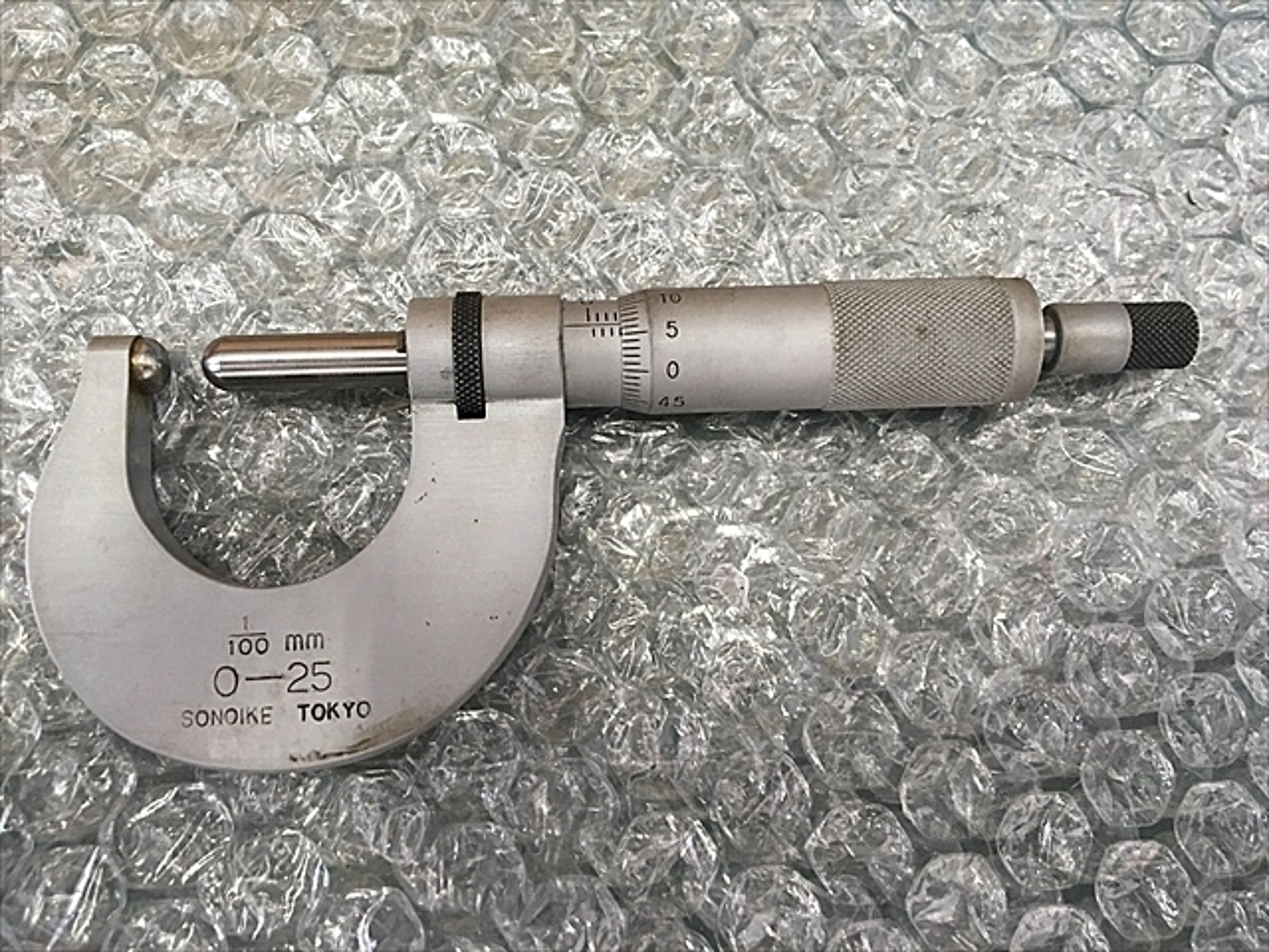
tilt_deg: -77.2
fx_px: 1063
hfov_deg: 61.7
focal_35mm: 29
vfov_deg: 48.2
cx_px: 634
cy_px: 476
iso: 100
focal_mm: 4.15
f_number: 2.2
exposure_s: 1/30
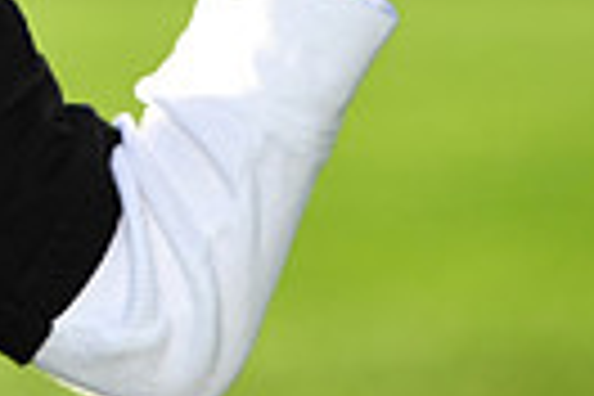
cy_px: -270
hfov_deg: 3.4
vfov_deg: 2.3
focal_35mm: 595
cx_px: -482
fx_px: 9817
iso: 200
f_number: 4.5
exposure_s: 1/640
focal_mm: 135
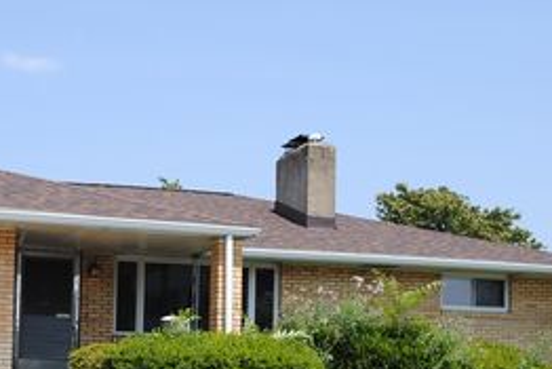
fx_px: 966
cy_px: 330
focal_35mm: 63
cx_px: 135
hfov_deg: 31.3
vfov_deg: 21.1
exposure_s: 1/250
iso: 100
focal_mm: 22
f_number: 8
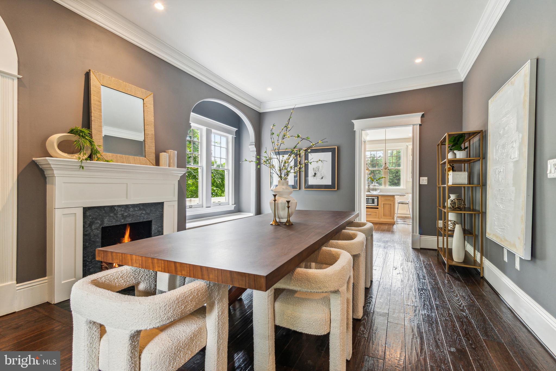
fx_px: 232
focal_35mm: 15
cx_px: 278
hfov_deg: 100.4
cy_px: 186
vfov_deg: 77.3
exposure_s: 1/4
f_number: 10
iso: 200
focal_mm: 10
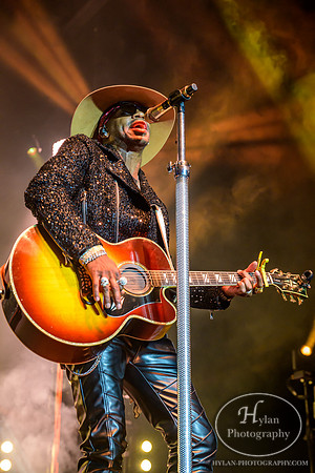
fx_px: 827
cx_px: 158
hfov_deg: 21.6
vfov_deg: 31.9
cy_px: 236
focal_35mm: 63
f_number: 5
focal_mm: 63
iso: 3600
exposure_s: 1/125
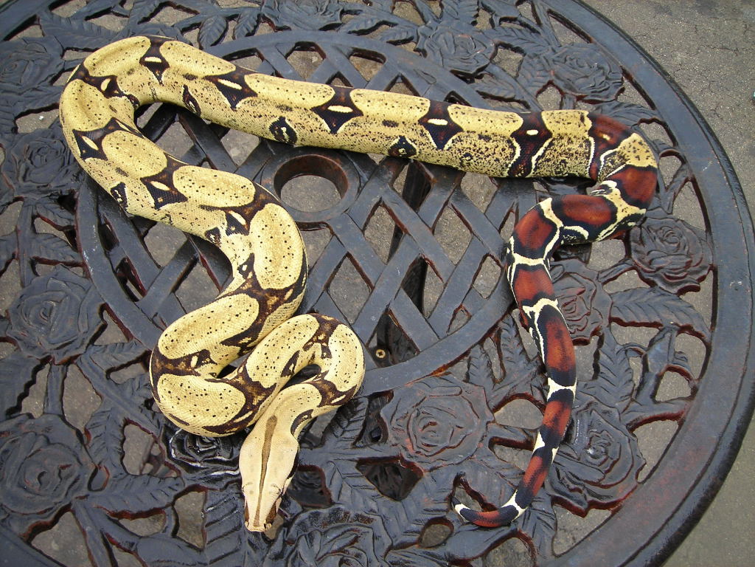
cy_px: 284
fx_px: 894
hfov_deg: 45.8
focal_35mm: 41
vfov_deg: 35.1
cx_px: 378
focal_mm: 6.8
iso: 50
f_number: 3.3
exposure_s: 1/52.5
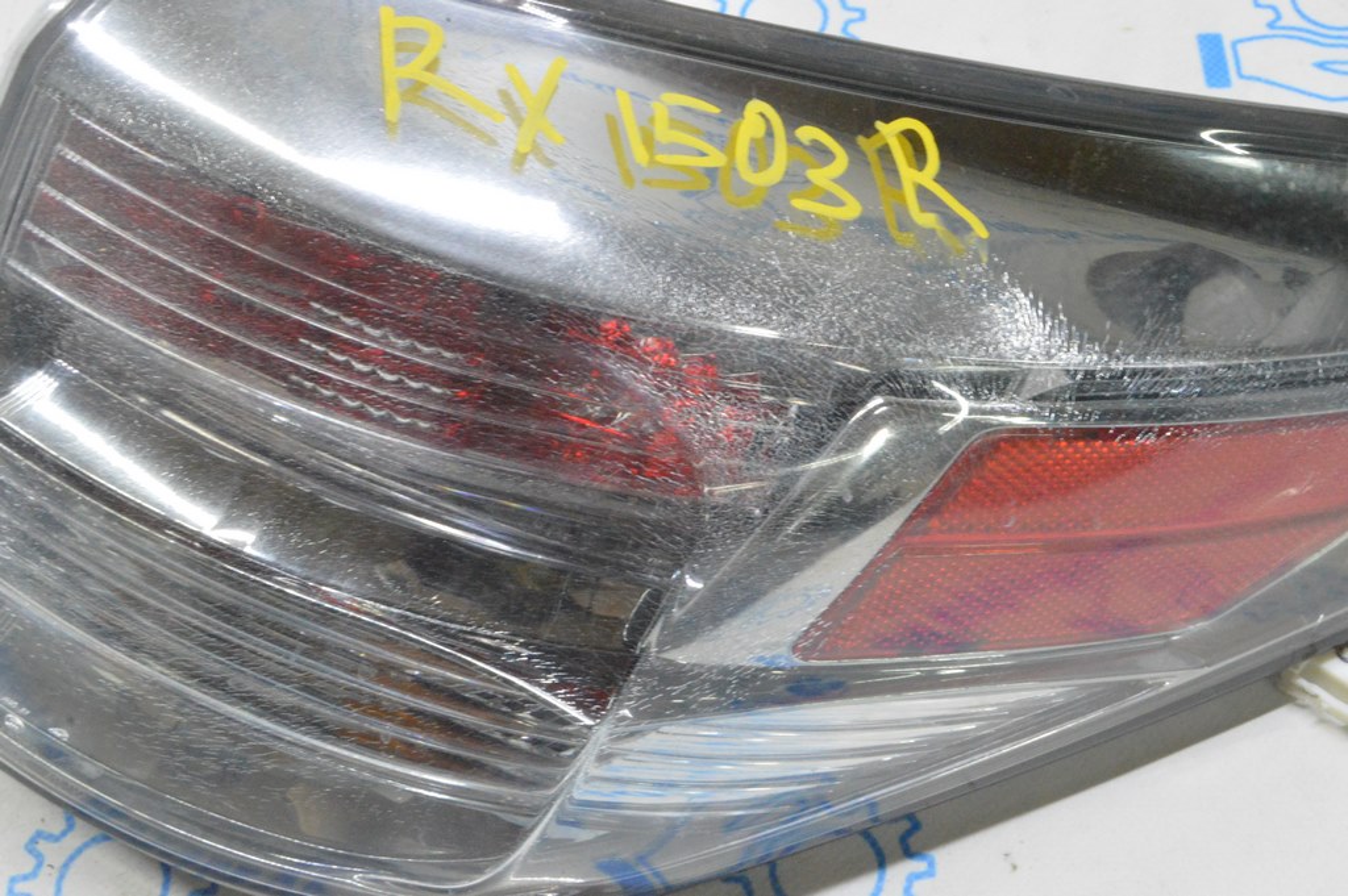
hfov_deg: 35.1
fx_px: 2133
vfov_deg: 23.7
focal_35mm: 57
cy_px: 448
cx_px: 674
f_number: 20
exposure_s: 1/15
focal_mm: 38
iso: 6400
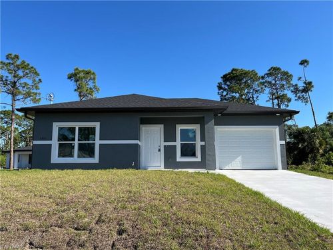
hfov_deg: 67.3
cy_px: 125
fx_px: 250
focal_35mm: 26
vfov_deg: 53.1
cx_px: 166
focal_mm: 5.1
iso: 50
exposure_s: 1/2571
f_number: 1.6
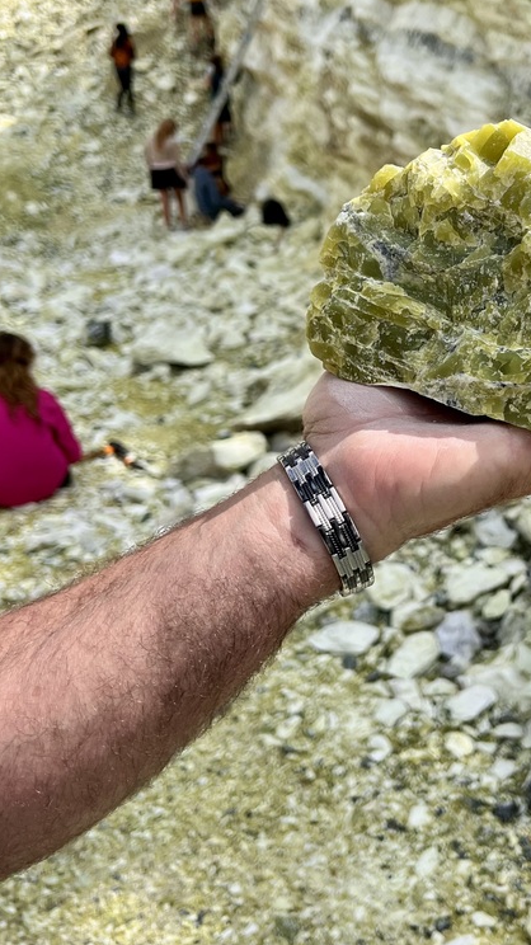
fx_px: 977
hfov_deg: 29.6
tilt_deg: -14.4
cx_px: 440
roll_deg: -1.9
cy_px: 379
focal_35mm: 39
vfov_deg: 51.3
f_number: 1.5
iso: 50
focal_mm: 5.7
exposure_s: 1/4630
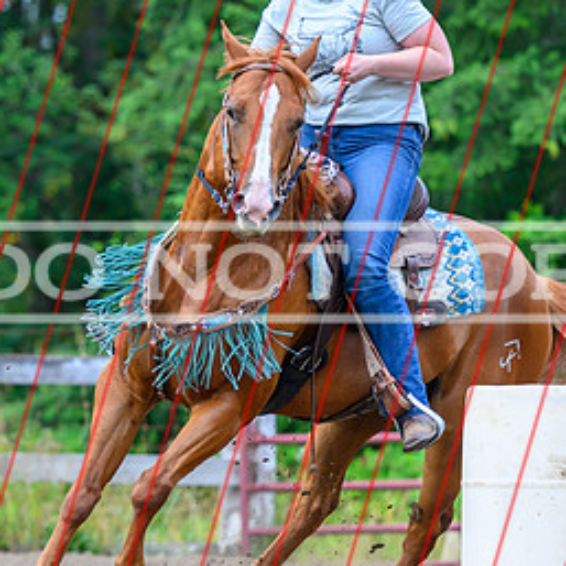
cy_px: 357
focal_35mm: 385
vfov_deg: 4.6
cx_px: 141
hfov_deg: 4.5
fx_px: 7122
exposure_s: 1/1600
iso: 1400
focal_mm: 145
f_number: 2.8
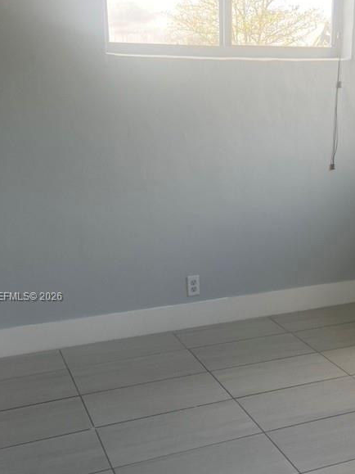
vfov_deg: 40.9
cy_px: 297
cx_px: 245
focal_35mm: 46
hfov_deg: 31.2
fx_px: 629
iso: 32
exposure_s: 1/166
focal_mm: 4.25
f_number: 1.8
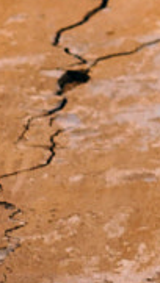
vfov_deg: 2.1
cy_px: -232
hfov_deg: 1.2
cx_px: 896
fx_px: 7607
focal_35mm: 1010
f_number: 4
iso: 100
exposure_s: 1/160
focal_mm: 85
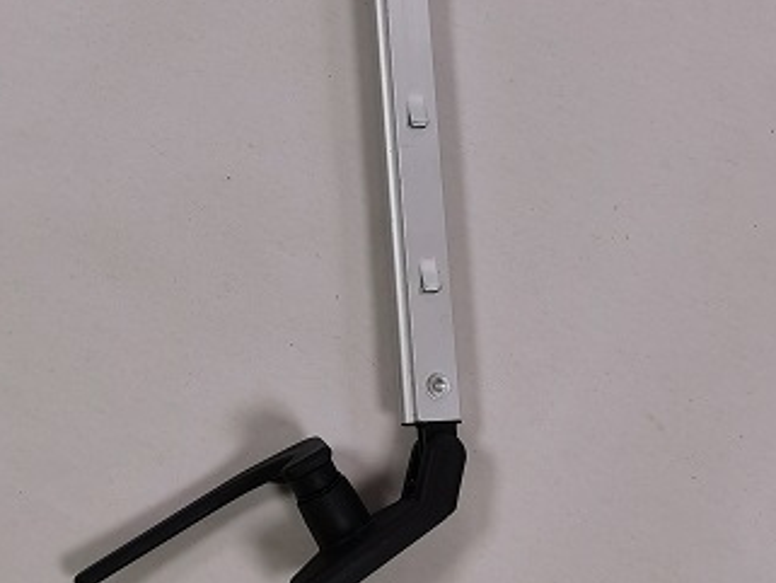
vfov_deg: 20.8
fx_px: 1570
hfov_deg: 27.8
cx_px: 349
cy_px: 126
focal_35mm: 70
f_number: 1.8
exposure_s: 1/100
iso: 80
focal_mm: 5.58
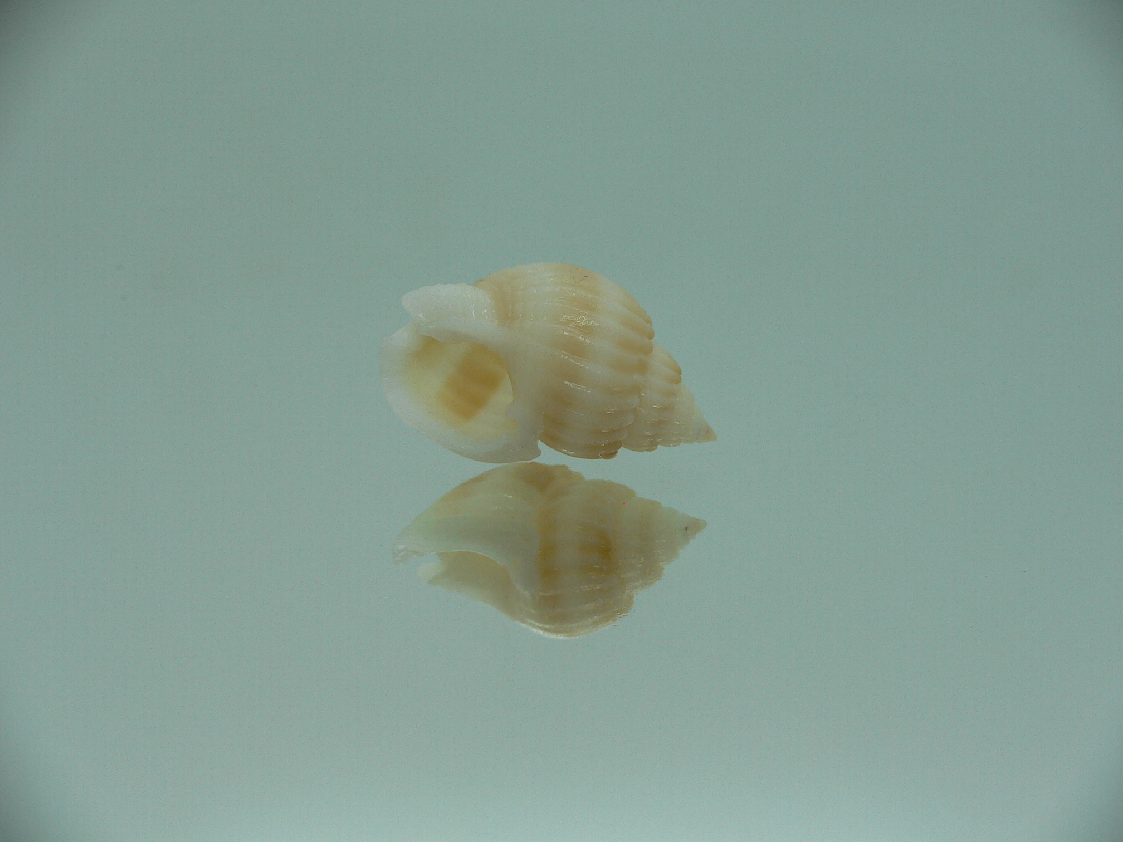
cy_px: 421
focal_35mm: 35
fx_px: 1135
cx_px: 562
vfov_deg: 40.7
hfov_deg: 52.6
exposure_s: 1/60
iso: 80
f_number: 2.8
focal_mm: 4.6
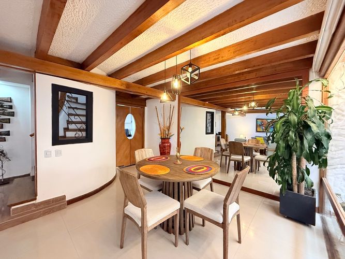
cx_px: 172
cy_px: 130
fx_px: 140
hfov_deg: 102.1
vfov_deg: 85.7
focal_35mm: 14
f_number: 2.2
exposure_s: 1/60
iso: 640
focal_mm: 2.22
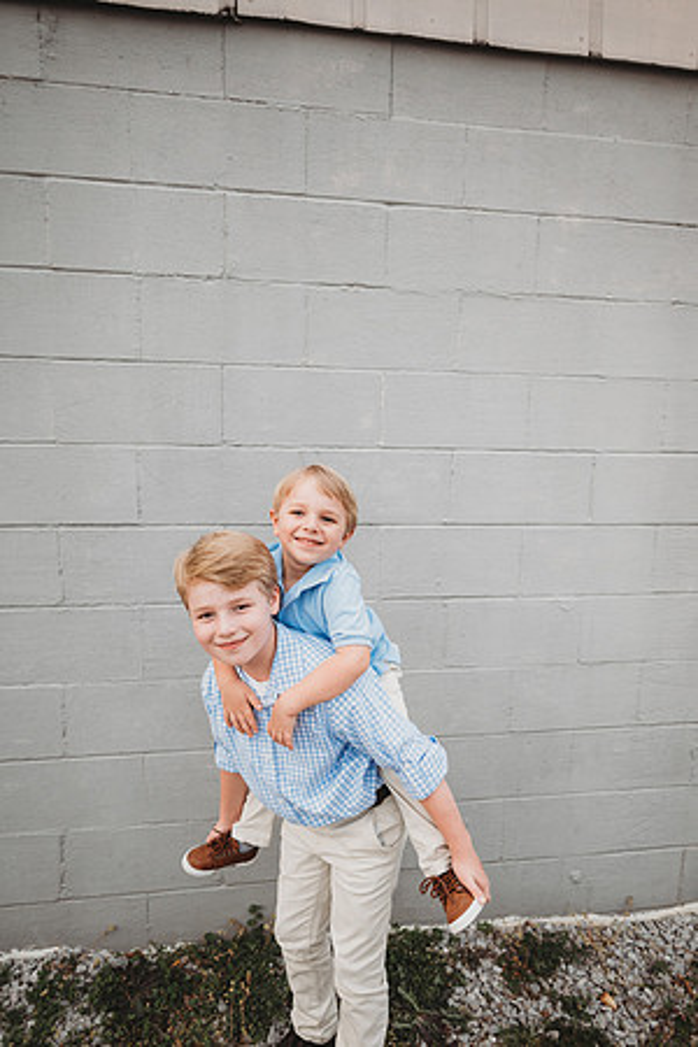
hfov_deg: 53.1
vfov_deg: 73.7
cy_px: 524
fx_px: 698
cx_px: 349
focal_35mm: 24
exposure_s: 1/250
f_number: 2.5
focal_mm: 24
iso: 320
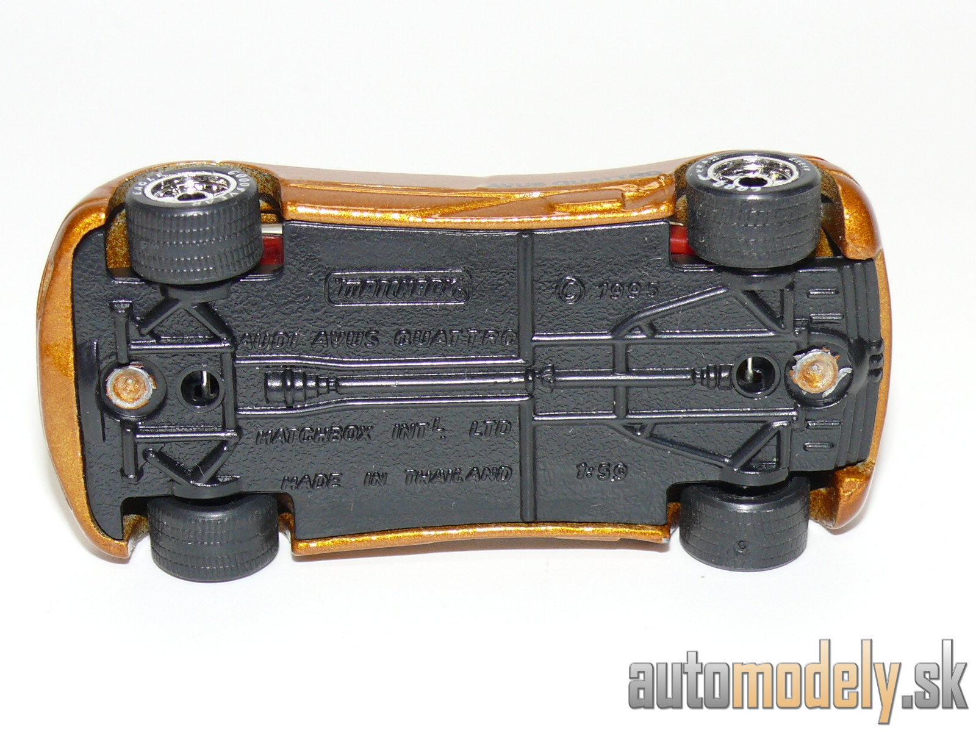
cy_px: 366
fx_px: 3158
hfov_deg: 17.6
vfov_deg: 13.2
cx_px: 488
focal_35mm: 112
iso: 100
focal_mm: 14.1
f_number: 4
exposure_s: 1/30
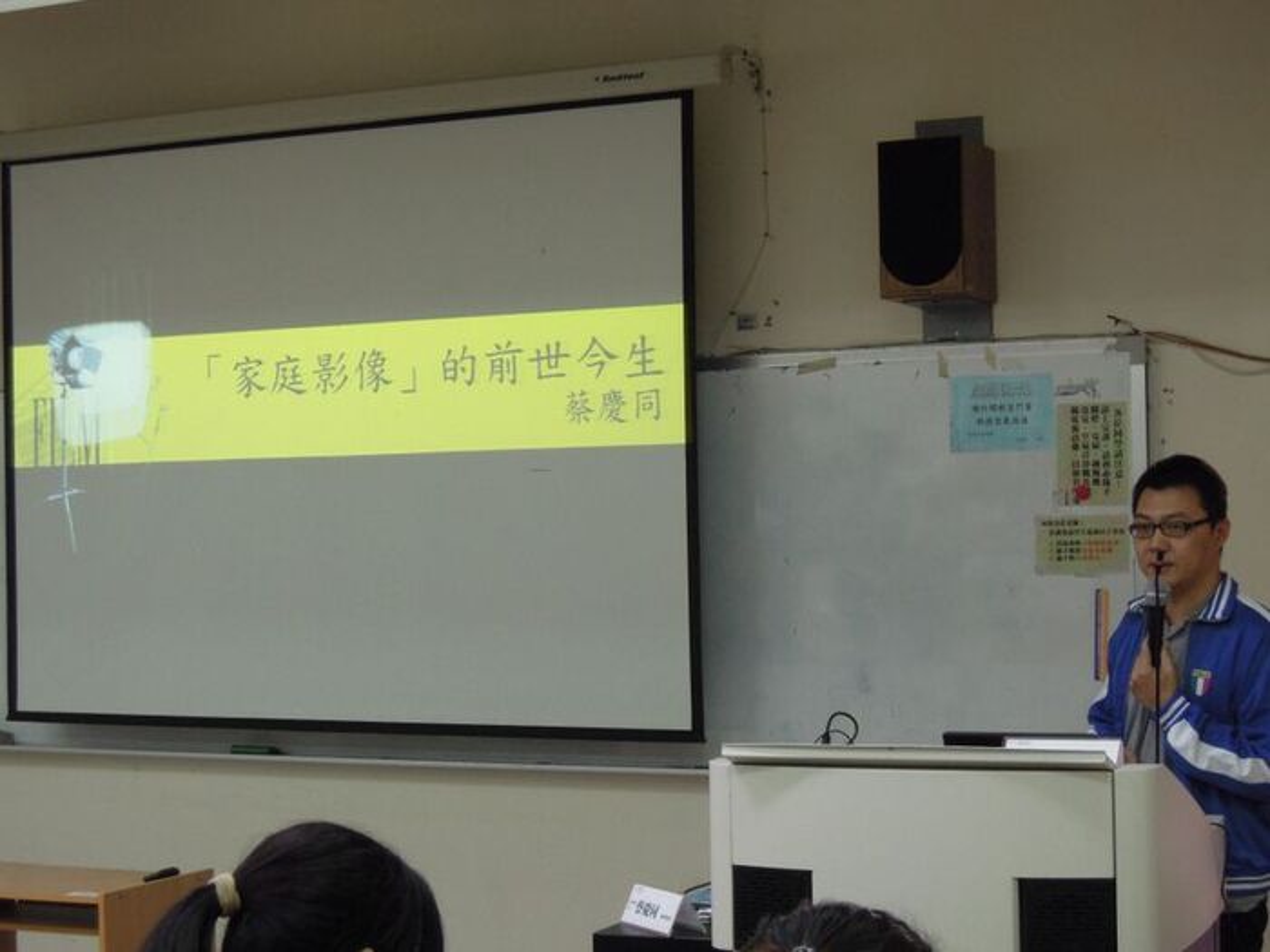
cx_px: 635
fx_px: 2275
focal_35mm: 62
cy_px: 476
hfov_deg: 31.2
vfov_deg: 23.7
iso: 400
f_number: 4.2
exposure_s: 1/40
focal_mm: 11.1
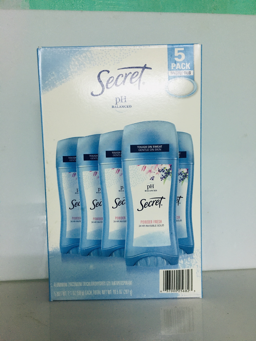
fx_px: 286
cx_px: 128
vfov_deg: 61.7
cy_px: 170
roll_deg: +1.0
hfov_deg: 48.2
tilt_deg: +1.9
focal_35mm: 29
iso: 125
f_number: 2.2
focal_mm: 4.15
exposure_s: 1/33
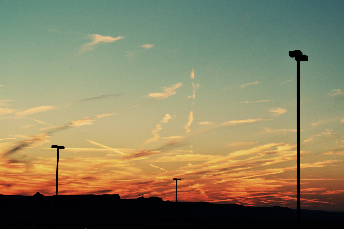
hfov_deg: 24.6
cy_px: 114
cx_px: 172
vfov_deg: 16.6
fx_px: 788
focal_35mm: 82
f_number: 8
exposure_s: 1/250
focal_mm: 55
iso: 400
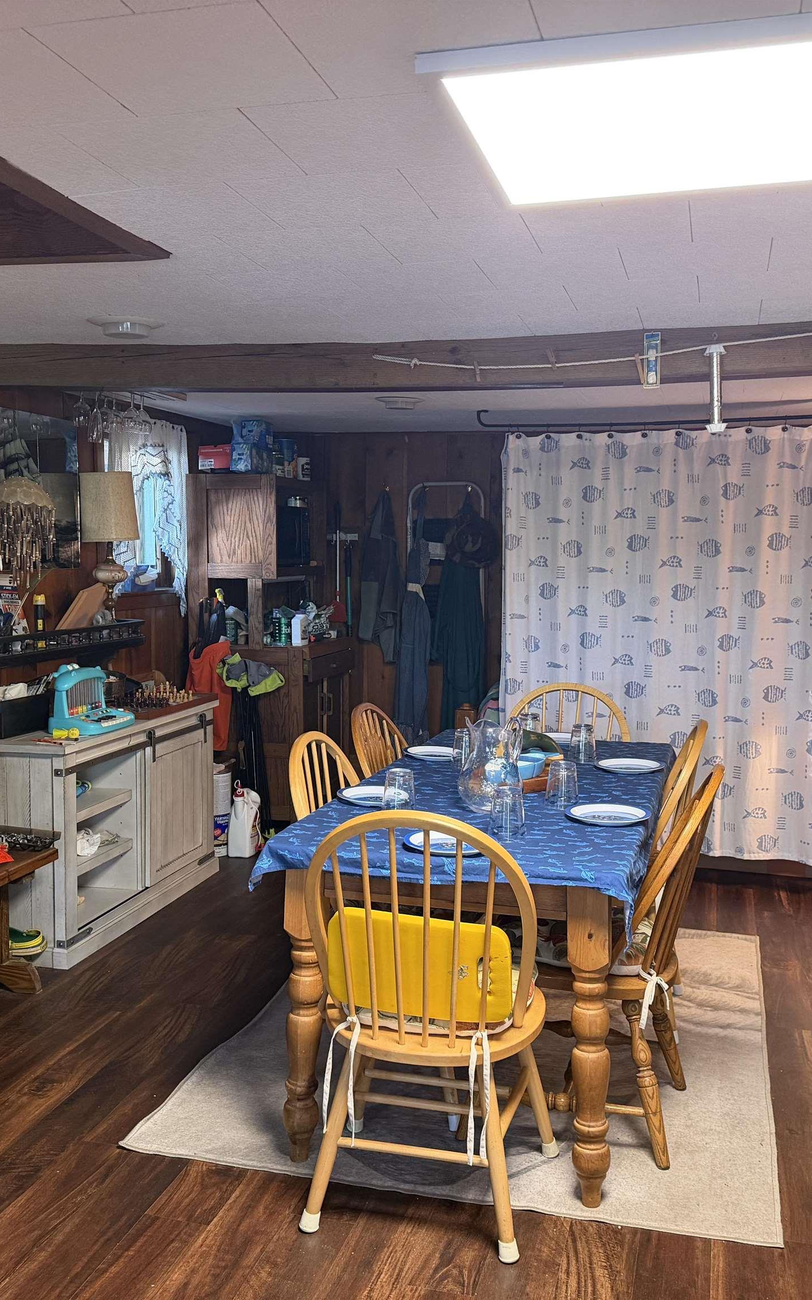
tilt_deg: -3.9
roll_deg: -0.2
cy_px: 649
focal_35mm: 34
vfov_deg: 56.7
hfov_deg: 37.3
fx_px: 1204
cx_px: 421
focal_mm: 6.76
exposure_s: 1/60
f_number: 1.78
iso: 320
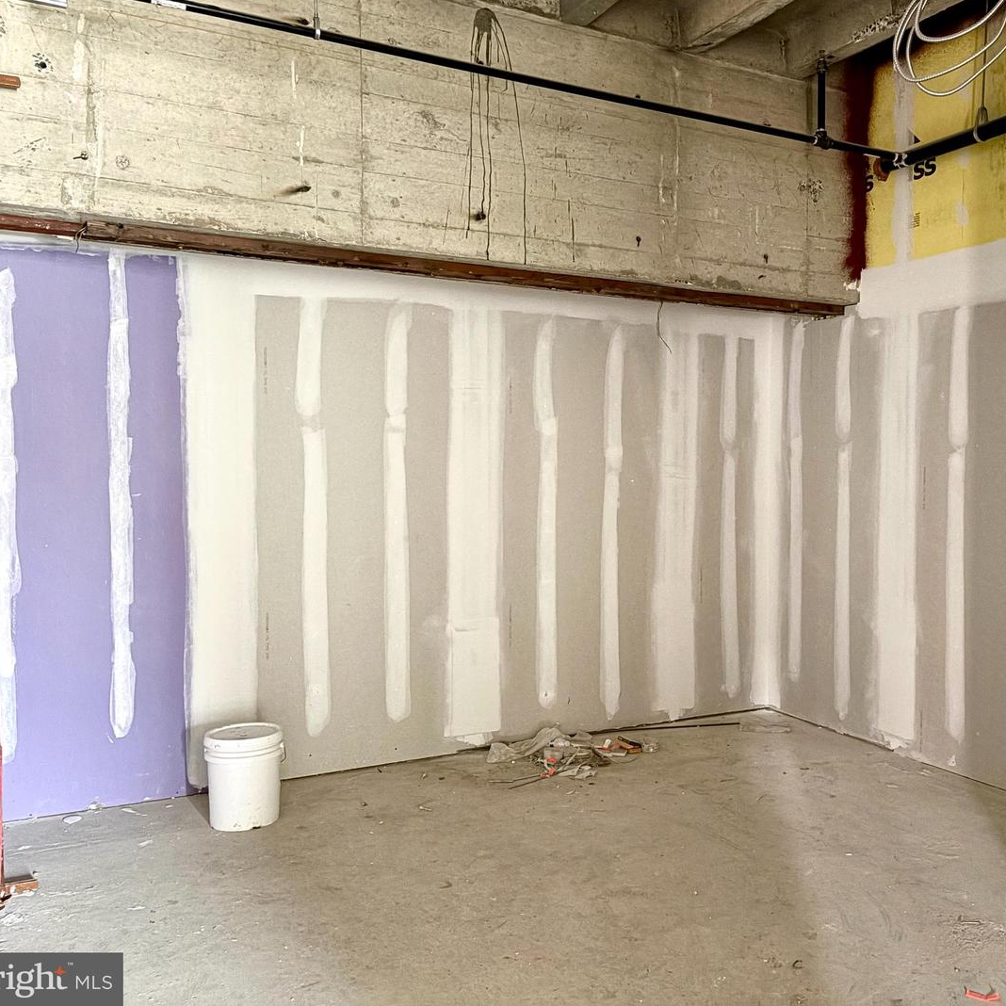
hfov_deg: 51.9
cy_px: 498
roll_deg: +0.1
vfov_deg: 52.5
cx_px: 636
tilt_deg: -1.1
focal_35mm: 31
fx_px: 1019
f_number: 1.6
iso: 800
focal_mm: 5.96
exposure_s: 1/16
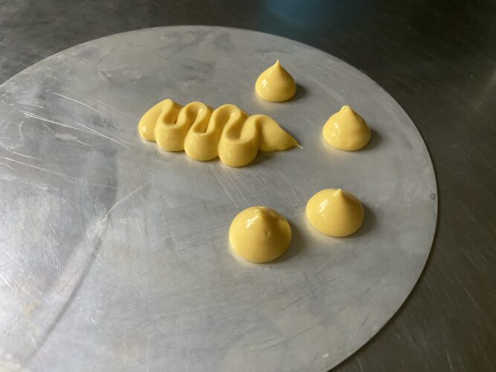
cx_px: 248
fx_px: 372
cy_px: 186
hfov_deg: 67.3
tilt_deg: -48.8
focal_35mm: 26
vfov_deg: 53.0
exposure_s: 1/60
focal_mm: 4.25
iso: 320
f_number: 1.8
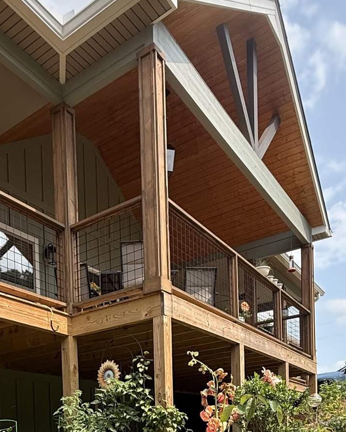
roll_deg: +1.3
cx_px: 122
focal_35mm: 36
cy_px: 456
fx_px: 461
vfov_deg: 41.7
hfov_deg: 40.7
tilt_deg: -1.3
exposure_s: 1/789
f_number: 2.2
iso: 50
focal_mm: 2.22
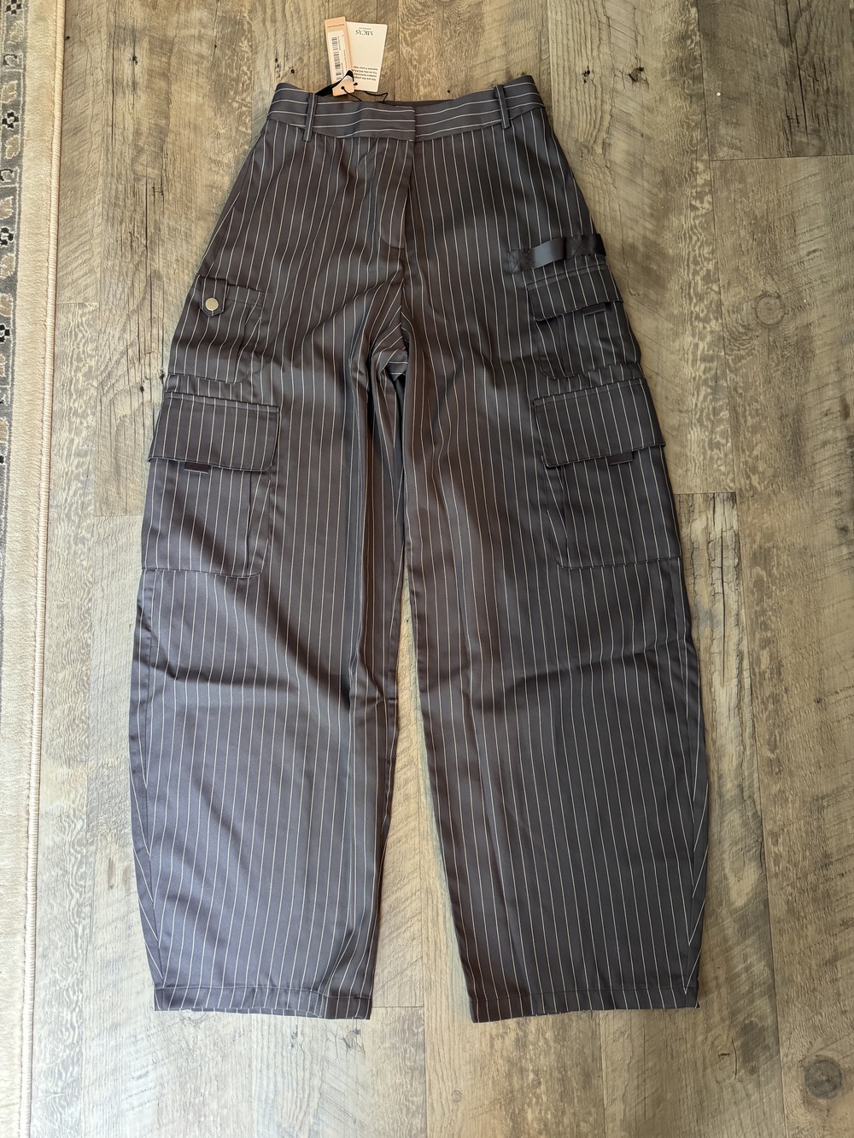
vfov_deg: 71.6
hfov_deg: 56.8
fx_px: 789
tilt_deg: -82.2
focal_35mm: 24
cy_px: 569
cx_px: 427
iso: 640
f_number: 1.78
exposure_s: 1/60
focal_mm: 6.76
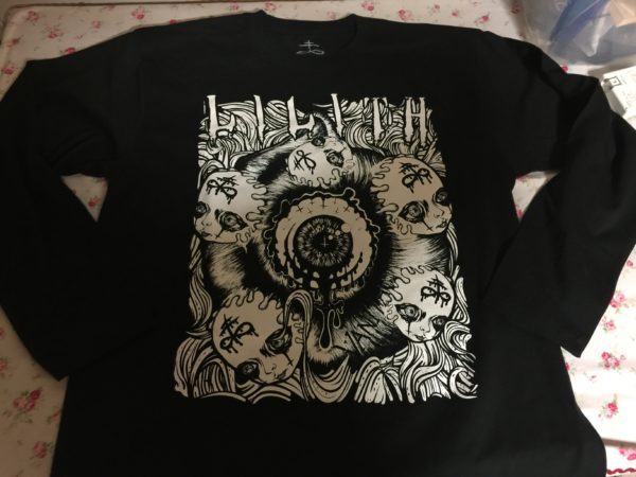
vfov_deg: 48.2
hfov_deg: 61.7
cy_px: 238
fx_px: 533
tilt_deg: -60.9
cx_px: 318
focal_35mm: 29
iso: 100
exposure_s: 1/4
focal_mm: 4.15
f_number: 2.2
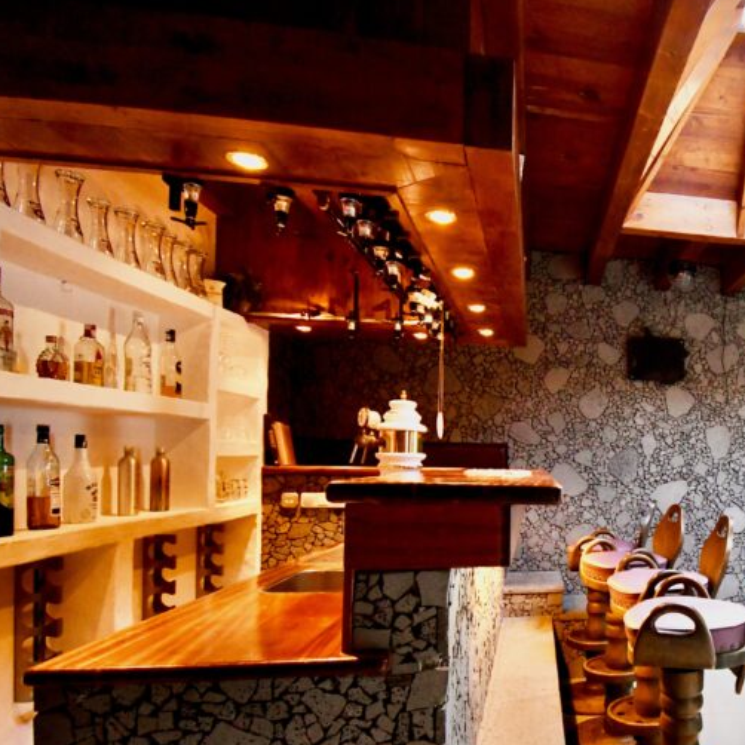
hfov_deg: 52.1
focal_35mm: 26
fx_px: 633
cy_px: 459
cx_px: 696
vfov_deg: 60.2
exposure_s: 1/125
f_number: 4.5
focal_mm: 10
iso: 2500
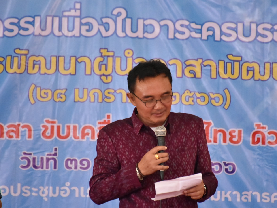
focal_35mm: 216
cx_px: 151
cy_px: 119
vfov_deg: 6.9
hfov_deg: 9.2
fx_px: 1728
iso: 3200
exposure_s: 1/250
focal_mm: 116
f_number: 5.6
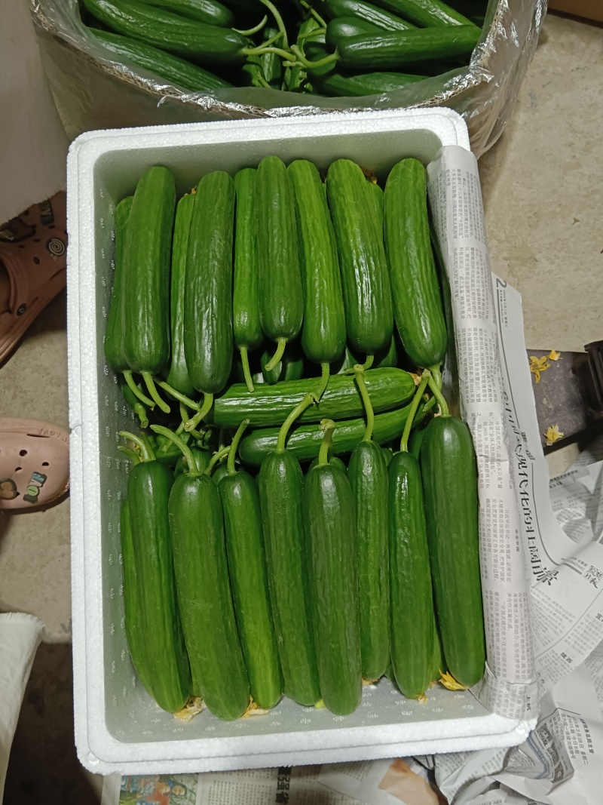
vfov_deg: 67.3
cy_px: 402
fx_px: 604
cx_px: 302
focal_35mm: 26
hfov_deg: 53.1
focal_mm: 3.96
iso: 541
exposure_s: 1/50
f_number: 1.8
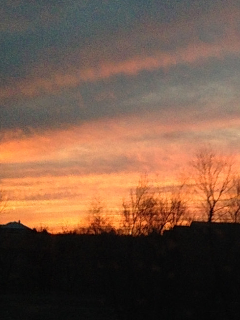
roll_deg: -1.9
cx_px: 234
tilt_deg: -2.3
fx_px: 749
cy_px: 260
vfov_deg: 23.7
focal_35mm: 81
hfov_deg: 17.8
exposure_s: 1/120
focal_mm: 4.12
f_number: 2.4
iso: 250
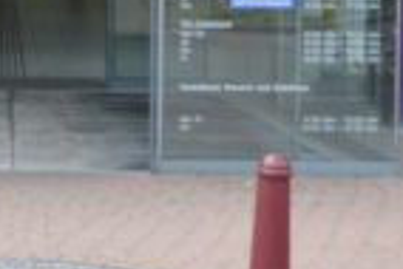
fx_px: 1636
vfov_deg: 9.3
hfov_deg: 13.7
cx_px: -77
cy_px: -61
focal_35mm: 146
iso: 110
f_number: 5.6
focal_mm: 18
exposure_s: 1/125
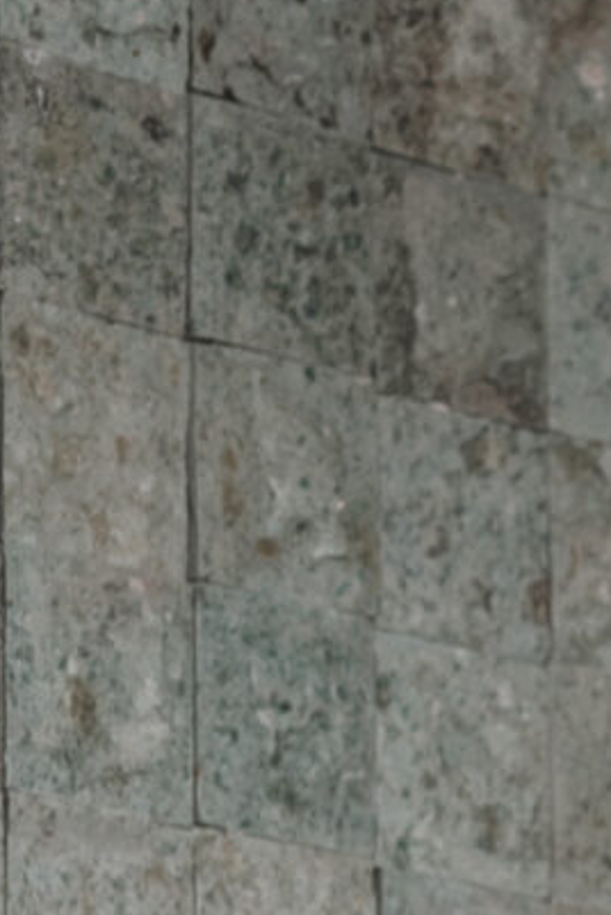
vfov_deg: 6.4
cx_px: 1513
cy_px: 1298
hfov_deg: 4.2
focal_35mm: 319
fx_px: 8107
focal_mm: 50
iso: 320
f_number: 2.8
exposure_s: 1/160
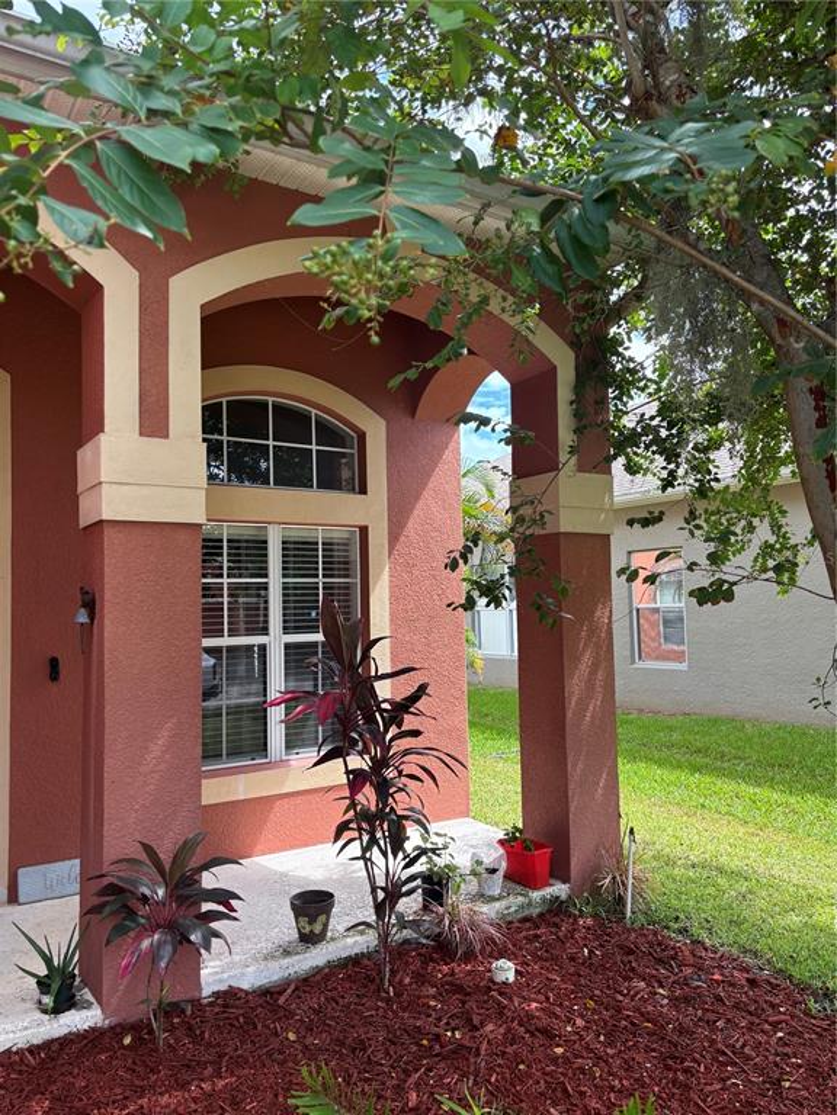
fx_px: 838
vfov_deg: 67.3
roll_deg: +0.7
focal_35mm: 26
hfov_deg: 53.1
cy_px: 558
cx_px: 418
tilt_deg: +3.3
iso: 50
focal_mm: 5.96
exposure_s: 1/406
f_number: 1.6
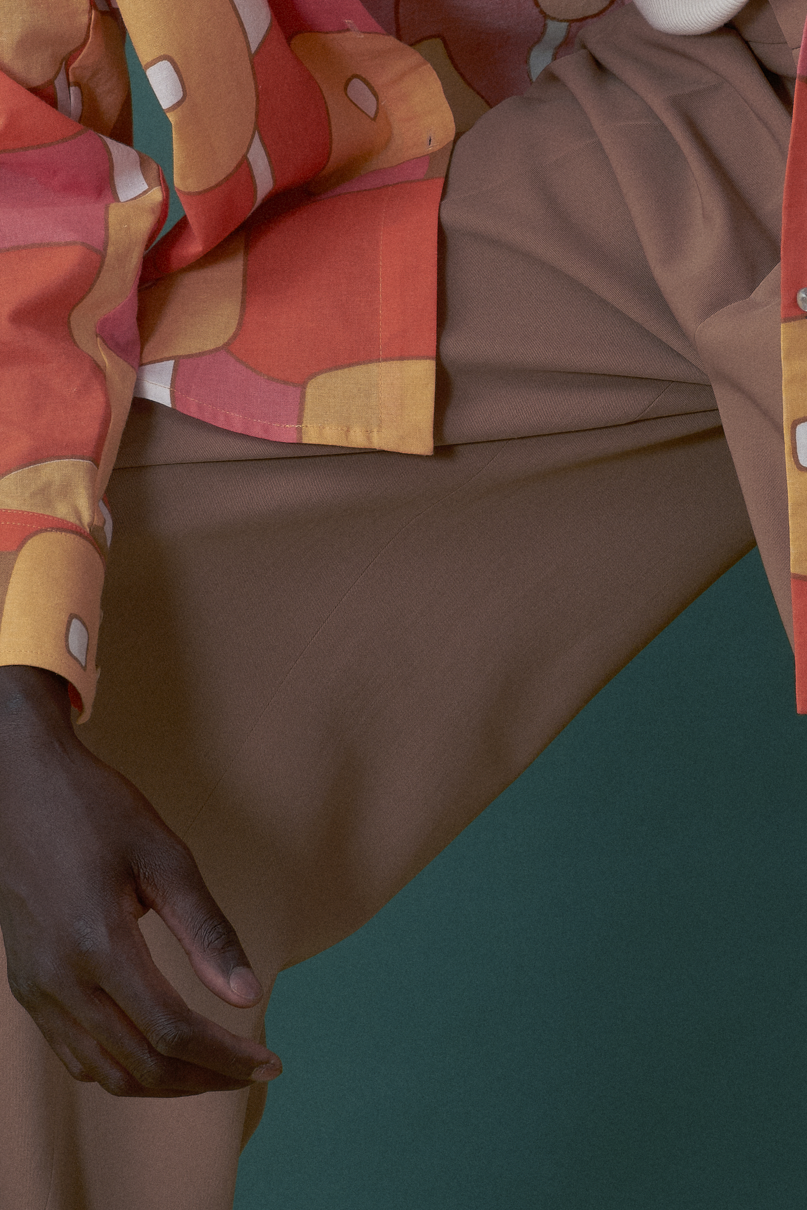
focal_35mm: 247
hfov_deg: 5.6
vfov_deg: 8.3
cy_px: 273
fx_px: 8306
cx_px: 582
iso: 200
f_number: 11
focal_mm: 98
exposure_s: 1/125
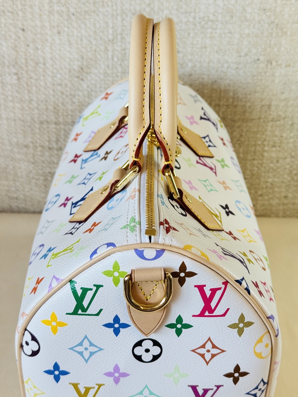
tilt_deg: -29.8
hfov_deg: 30.3
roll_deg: -0.9
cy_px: 198
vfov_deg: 39.7
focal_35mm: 48
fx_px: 551
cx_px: 149
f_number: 1.78
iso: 64
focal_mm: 6.76
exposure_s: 1/100
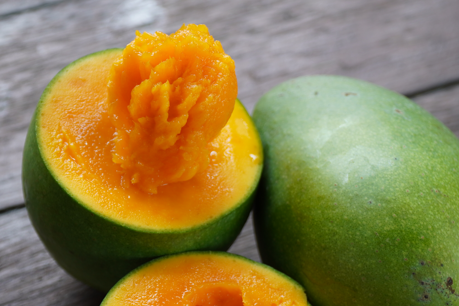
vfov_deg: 13.6
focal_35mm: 100
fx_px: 1274
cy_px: 239
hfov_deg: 20.4
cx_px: 257
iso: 125
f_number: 4
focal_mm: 37
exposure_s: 1/60
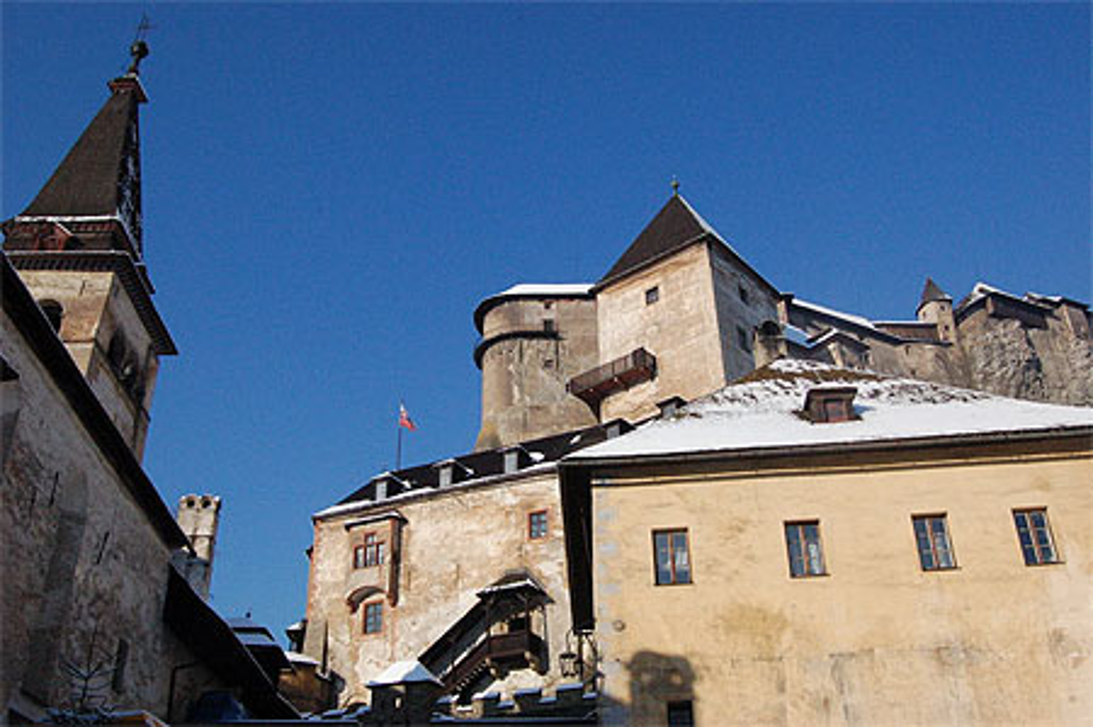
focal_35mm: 33
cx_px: 546
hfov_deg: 57.3
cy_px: 364
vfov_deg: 39.9
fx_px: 1001
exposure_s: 1/800
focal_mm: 22
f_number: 14
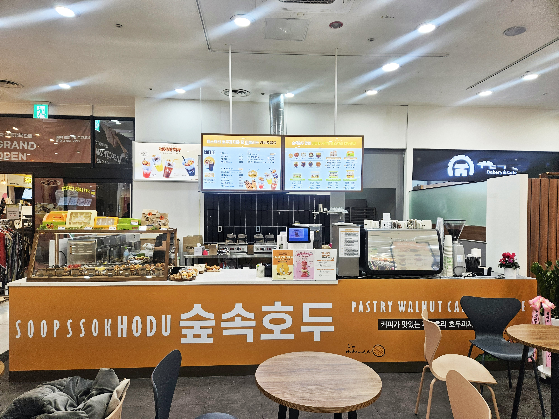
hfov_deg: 73.9
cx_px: 280
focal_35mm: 23
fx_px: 371
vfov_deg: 58.9
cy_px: 210
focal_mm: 5.4
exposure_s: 1/120
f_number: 1.8
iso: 50
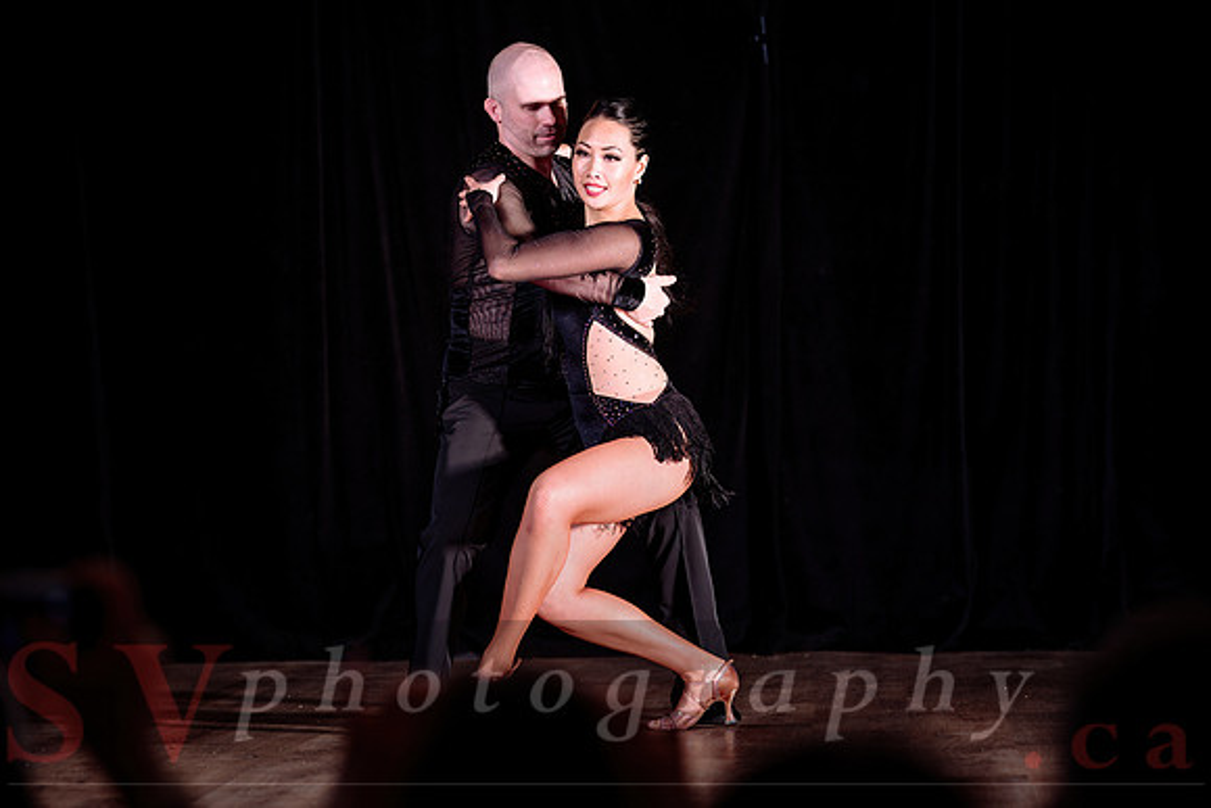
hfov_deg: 15.0
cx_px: 680
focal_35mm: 137
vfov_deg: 10.0
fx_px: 4613
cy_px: 438
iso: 400
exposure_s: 1/160
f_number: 3.2
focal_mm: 120
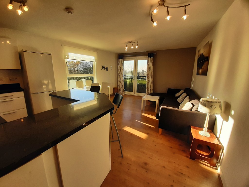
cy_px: 94
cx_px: 124
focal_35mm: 13
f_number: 2.2
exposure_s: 1/232
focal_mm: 1.42
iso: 40
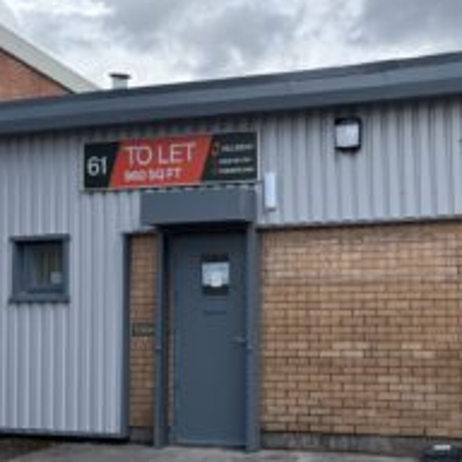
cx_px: 380
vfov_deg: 32.2
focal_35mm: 53
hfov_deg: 31.2
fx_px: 800
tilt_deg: +4.3
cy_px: 243
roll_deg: +0.2
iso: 100
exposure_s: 1/4167
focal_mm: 6.76
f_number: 1.78
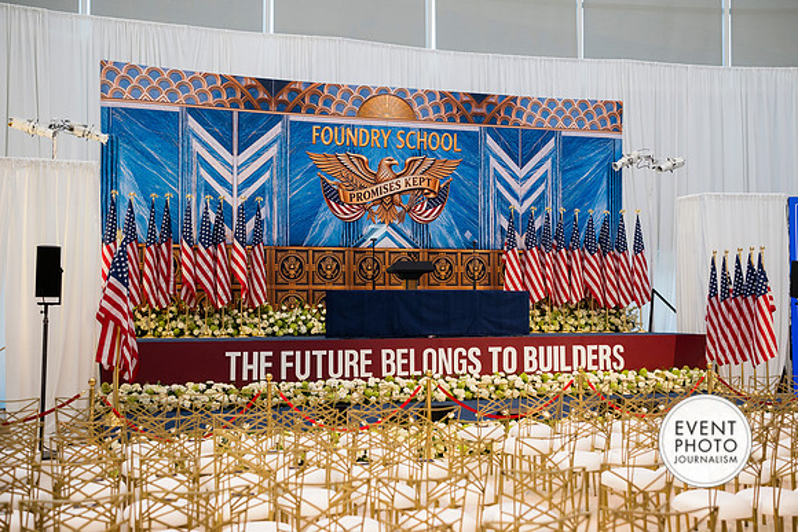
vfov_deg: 33.4
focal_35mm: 40
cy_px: 266
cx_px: 399
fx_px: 887
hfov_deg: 48.4
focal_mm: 40
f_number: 2.8
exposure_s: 1/160
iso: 1100
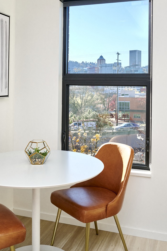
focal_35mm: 43
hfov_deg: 31.2
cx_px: 73
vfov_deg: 44.7
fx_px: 299
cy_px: 82
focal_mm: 30
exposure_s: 1/100
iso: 100
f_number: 10
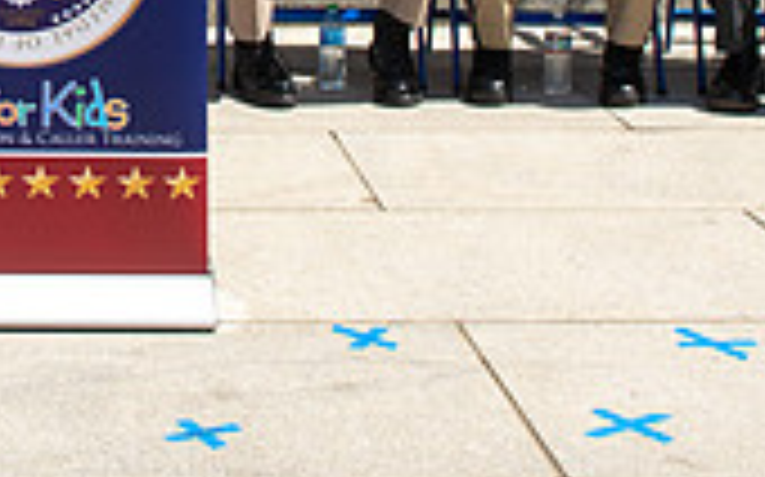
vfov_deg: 12.5
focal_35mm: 98
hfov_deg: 20.5
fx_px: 2042
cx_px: -9
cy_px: -299
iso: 100
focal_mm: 28
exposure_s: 1/320
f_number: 8
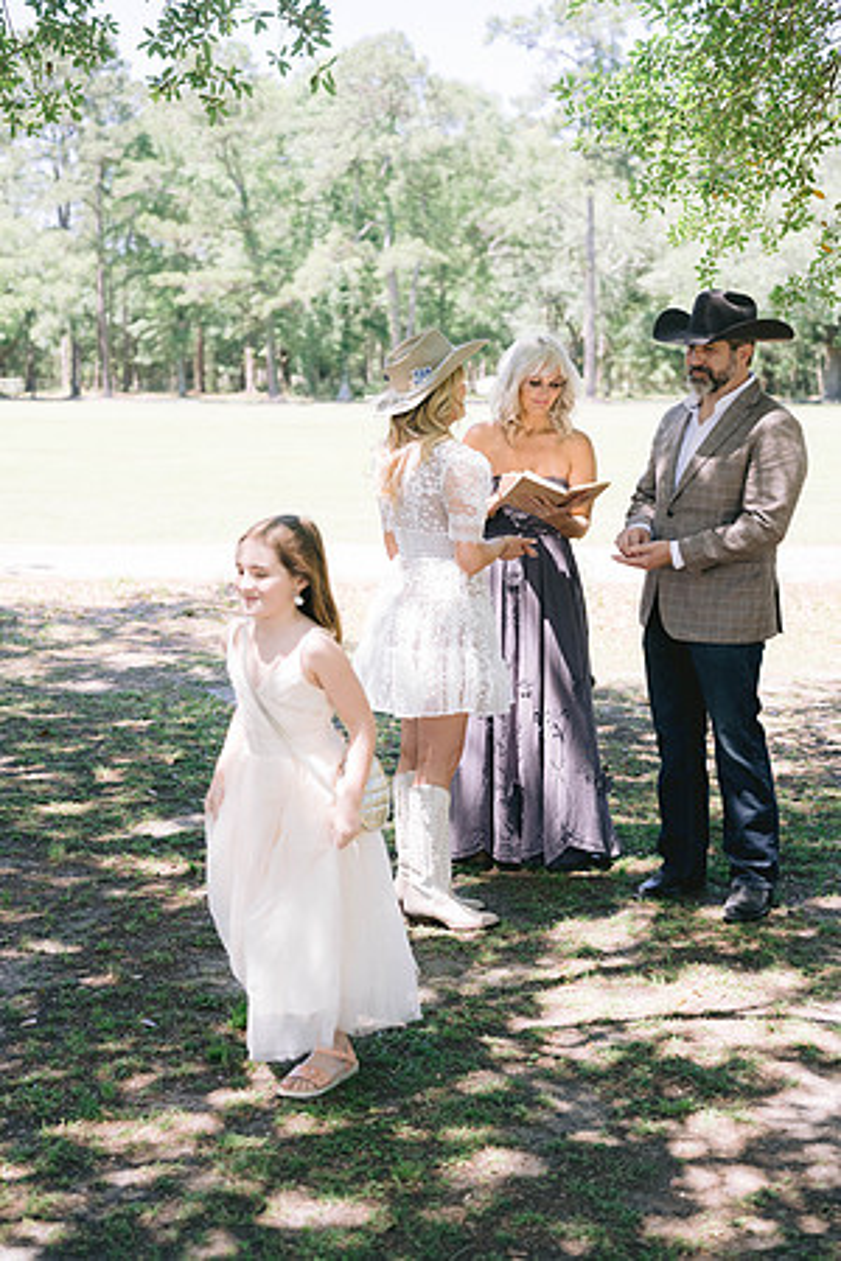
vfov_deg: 39.6
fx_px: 1752
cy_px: 630
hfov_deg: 27.0
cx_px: 420
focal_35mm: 50
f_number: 3.2
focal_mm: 50
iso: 400
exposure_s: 1/1000
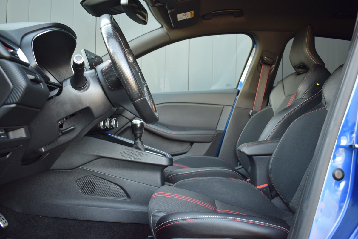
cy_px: 120
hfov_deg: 57.2
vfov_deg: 40.0
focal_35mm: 33
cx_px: 179
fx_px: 328
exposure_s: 1/60
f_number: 4
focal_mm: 22
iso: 560
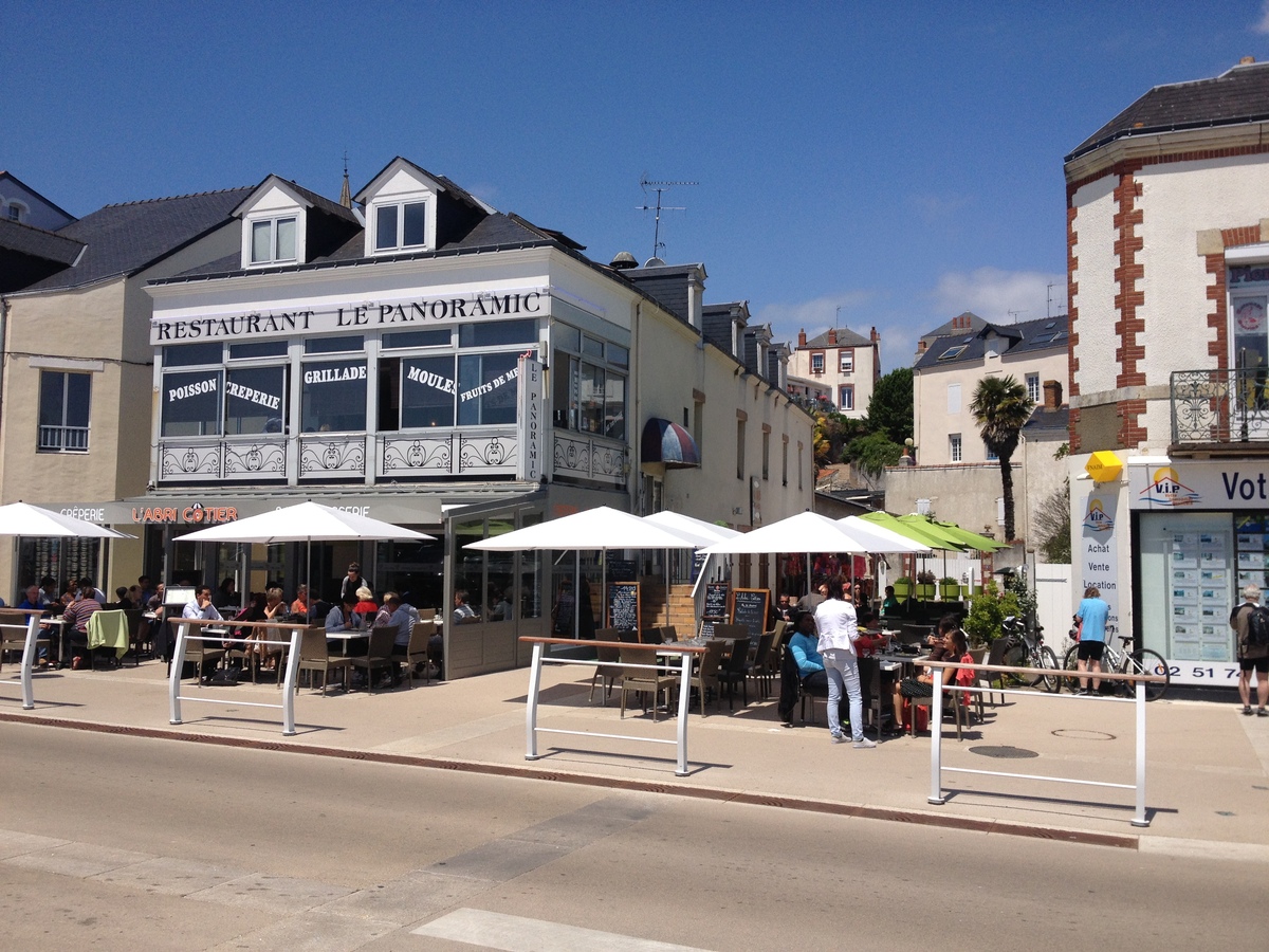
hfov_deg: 52.6
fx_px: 1283
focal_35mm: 35
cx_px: 634
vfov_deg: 40.7
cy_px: 476
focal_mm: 4.28
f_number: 2.4
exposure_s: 1/3067
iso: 50
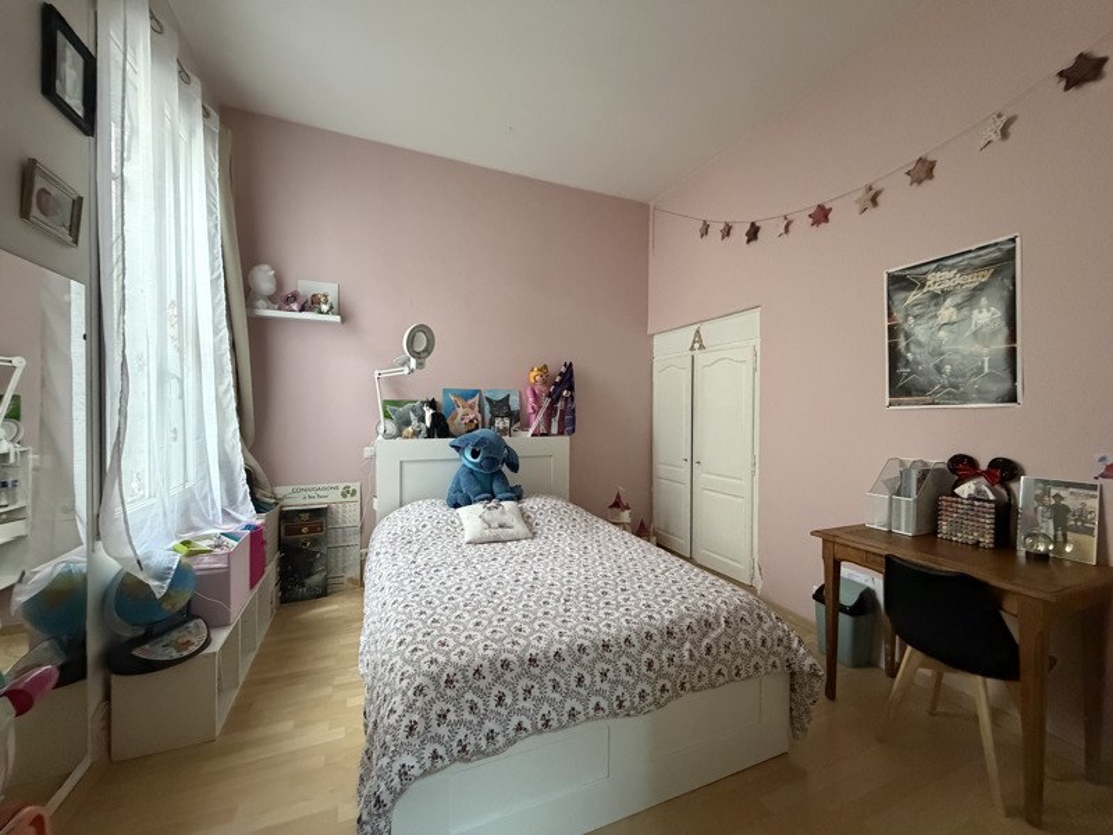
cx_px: 556
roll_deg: +0.1
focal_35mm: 14
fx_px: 450
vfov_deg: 85.7
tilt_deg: -0.8
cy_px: 418
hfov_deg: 102.1
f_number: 2.2
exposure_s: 1/60
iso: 800
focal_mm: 2.22
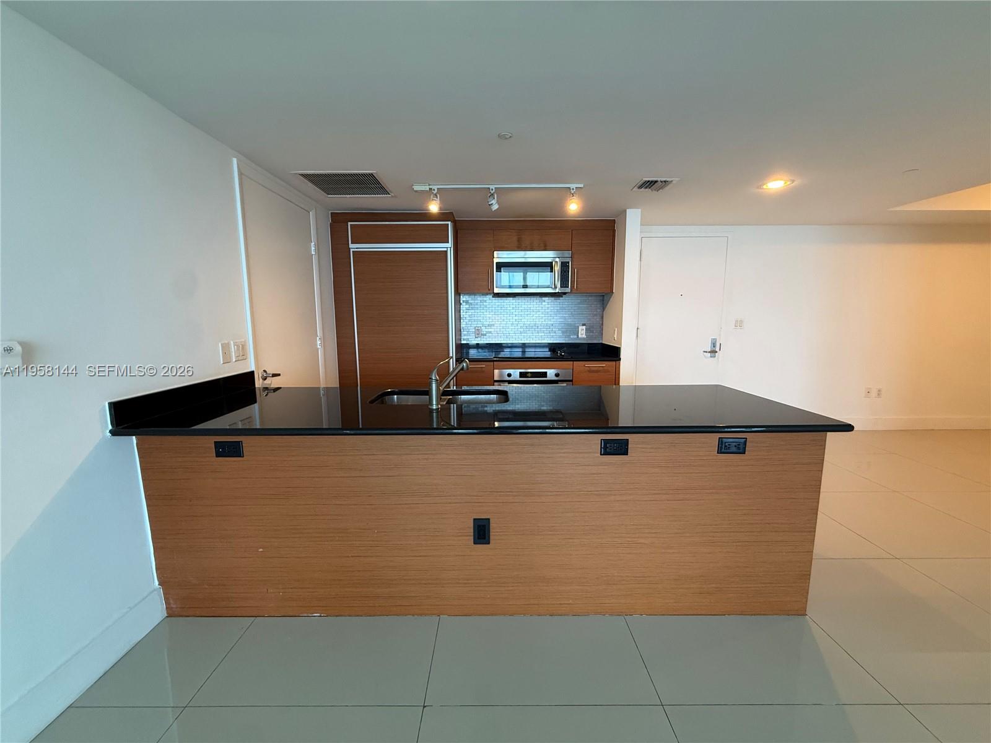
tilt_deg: -6.5
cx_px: 496
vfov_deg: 85.7
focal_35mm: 14
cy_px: 372
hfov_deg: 102.1
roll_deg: +0.4
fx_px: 401
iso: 250
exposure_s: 1/60
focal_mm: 2.22
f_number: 2.2
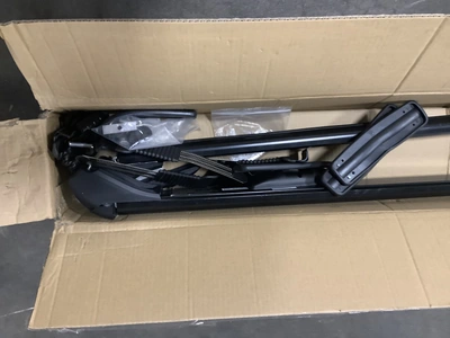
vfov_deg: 45.4
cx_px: 225
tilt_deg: -78.6
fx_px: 403
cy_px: 169
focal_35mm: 31
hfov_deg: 58.4
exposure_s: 1/30
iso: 500
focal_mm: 3.3
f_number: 2.4
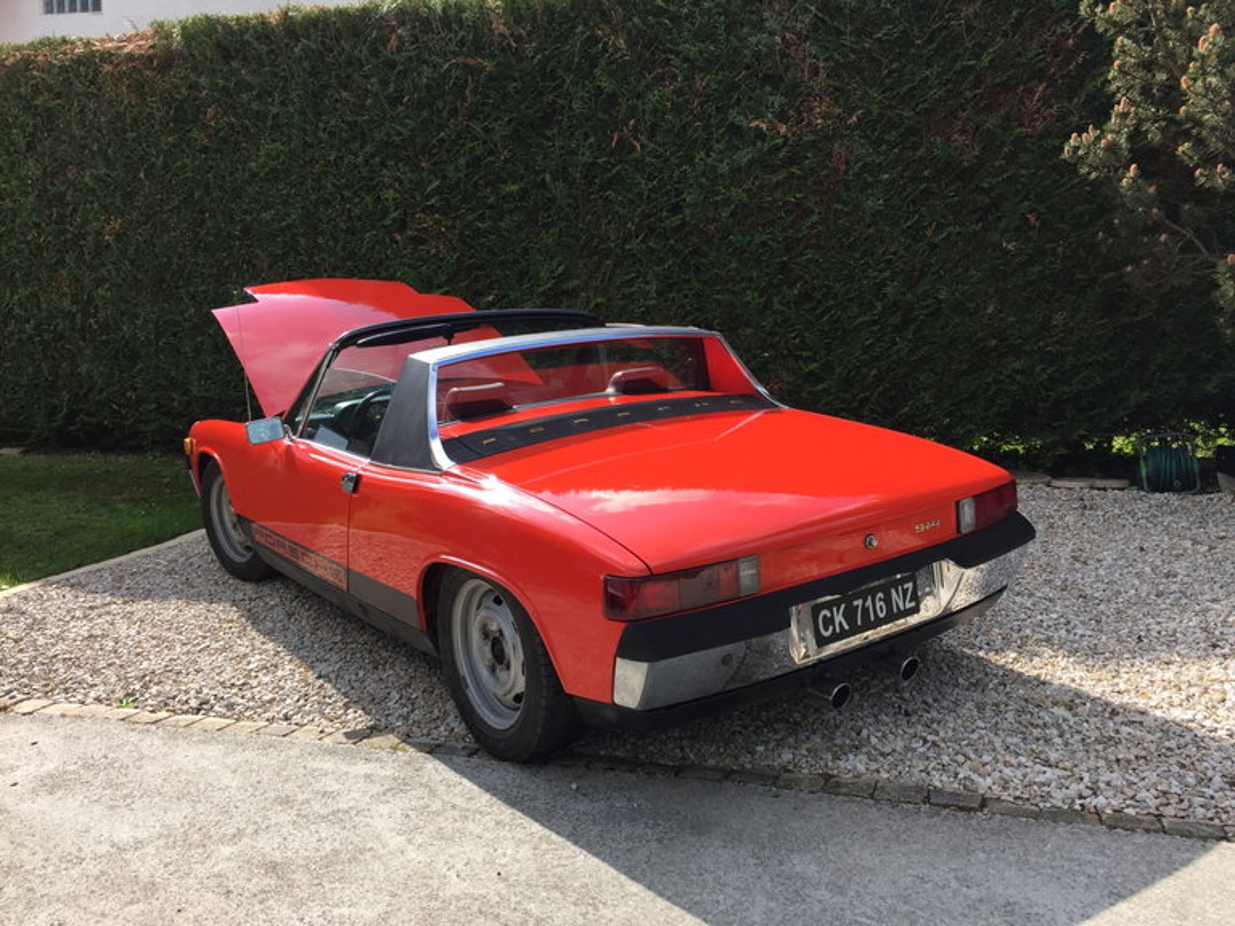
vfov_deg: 48.2
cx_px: 618
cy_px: 463
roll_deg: -0.7
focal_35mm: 29
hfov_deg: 61.7
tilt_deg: -10.3
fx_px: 1035
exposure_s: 1/898
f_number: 2.2
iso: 32
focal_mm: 4.15
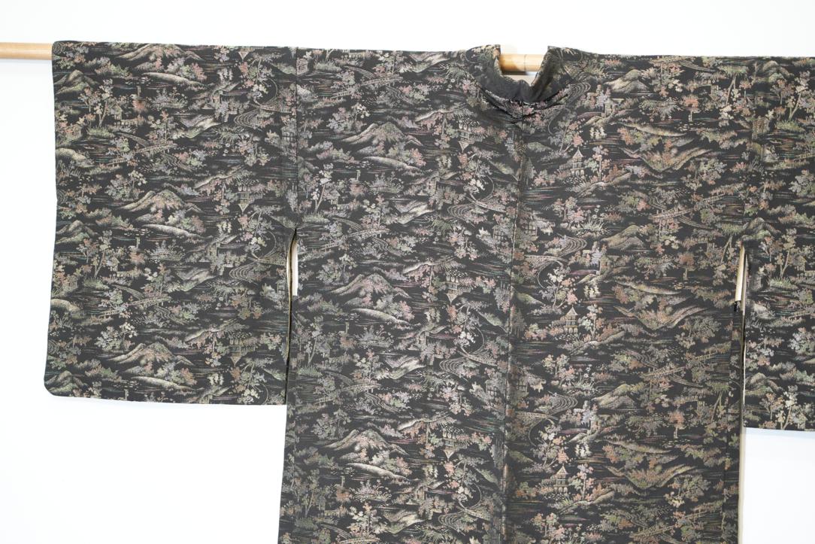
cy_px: 272
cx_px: 408
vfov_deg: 13.0
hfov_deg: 19.5
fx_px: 2377
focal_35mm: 105
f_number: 4
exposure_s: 1/125
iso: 3200
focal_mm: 105
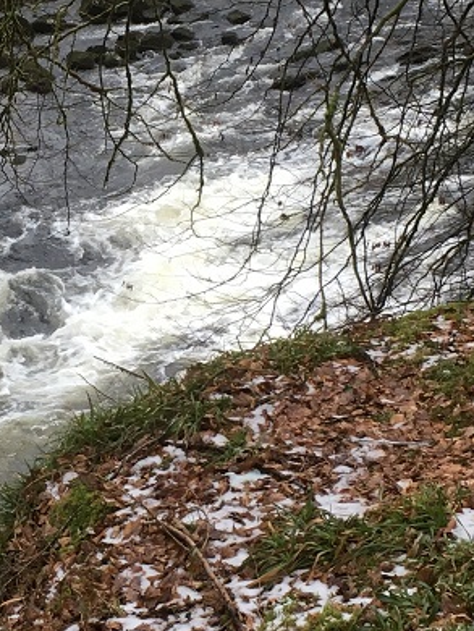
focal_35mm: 90
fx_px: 1641
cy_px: 293
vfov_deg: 21.8
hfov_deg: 16.3
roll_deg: +1.1
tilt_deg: -23.5
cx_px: 81
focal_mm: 4.15
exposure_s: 1/33
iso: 25
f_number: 2.2
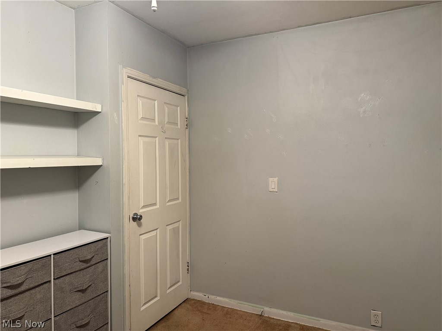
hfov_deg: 71.6
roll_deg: +0.4
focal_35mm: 24
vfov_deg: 56.8
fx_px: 306
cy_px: 166
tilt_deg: +0.1
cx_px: 221
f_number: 1.78
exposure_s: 1/60
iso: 320
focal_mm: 6.76
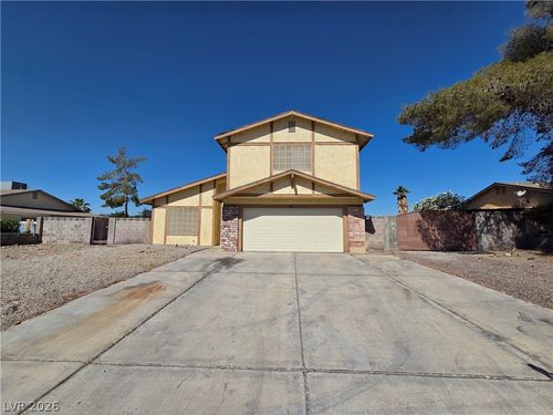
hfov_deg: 106.2
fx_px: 208
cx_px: 276
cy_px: 208
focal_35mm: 13
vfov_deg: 89.9
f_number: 2.2
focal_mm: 2.2
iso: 50
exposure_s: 1/4165
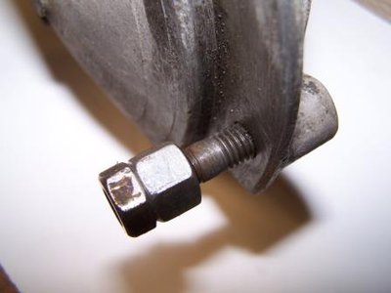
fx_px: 429
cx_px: 196
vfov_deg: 37.7
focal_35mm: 38
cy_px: 146
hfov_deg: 49.0
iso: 80
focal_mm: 6.3
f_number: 2.8
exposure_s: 1/60
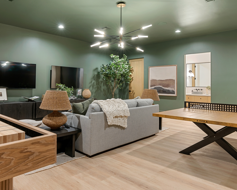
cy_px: 92
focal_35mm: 25
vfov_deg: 56.8
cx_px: 98
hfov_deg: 67.6
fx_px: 175
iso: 160
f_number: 8
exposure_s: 6
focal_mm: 17
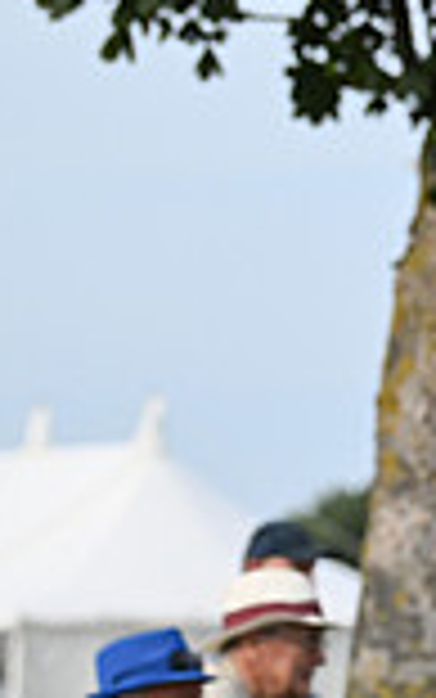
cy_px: 556
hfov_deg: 3.3
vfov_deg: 5.4
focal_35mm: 390
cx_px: 1173
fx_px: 7408
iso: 800
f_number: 4.5
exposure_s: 1/4000
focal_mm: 102
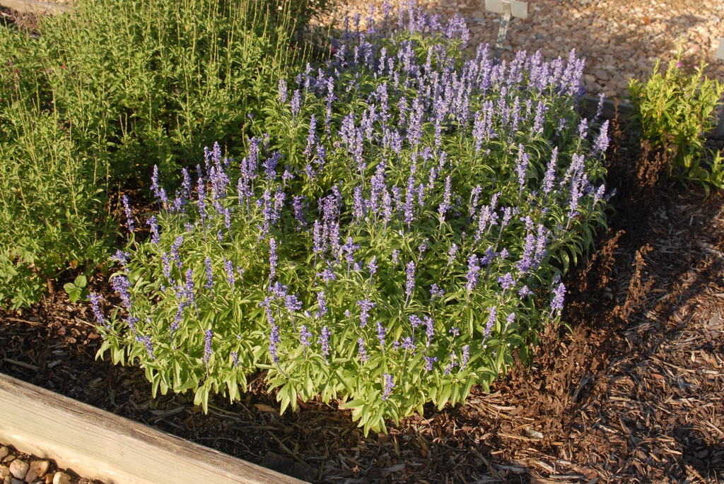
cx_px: 362
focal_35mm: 42
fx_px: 845
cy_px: 242
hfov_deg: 46.4
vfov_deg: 32.0
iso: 400
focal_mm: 28
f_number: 8
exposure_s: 1/250
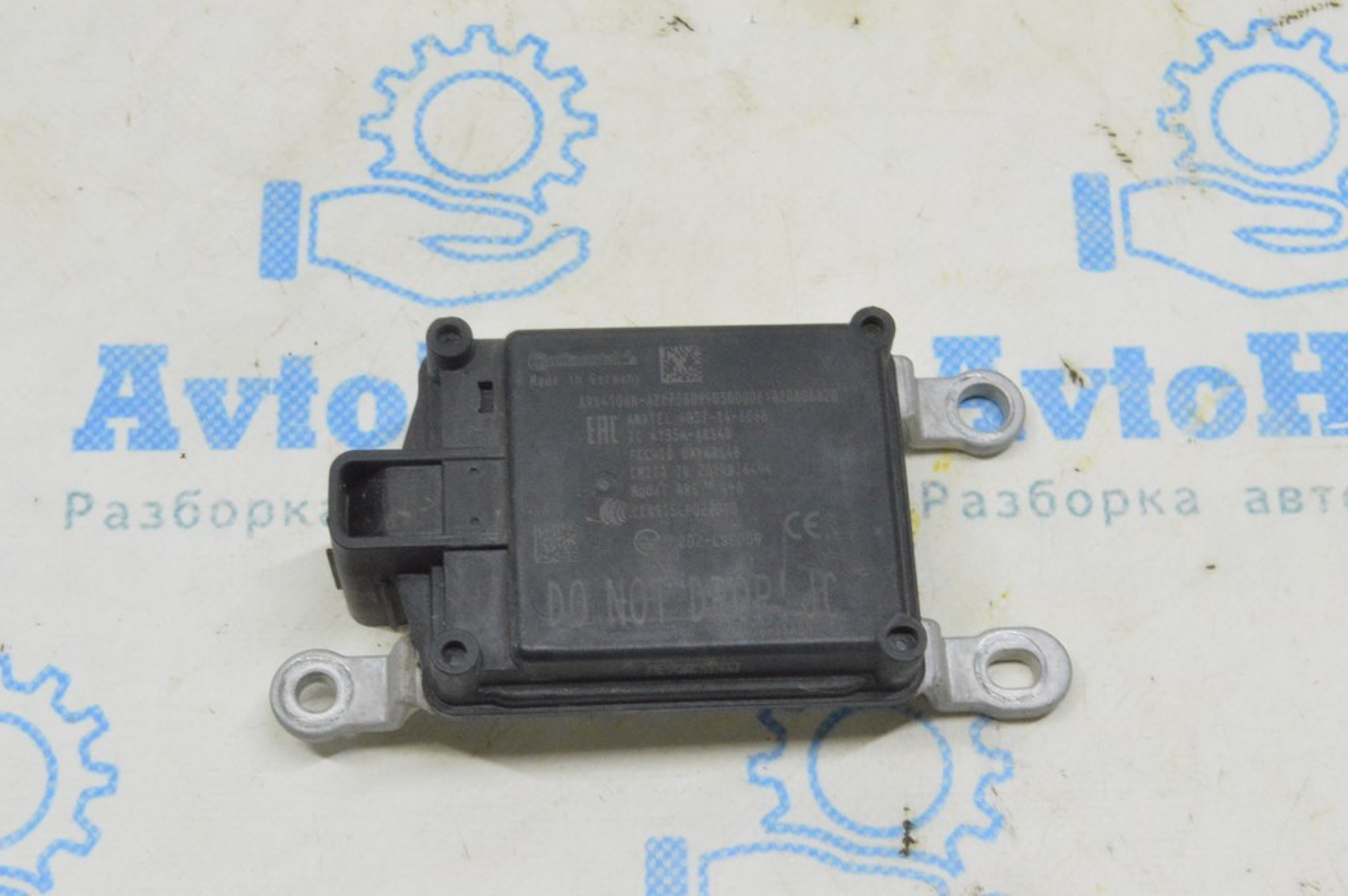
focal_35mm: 63
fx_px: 2357
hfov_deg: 31.9
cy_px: 448
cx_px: 674
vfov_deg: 21.5
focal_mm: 42
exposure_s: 1/20
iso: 6400
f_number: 20
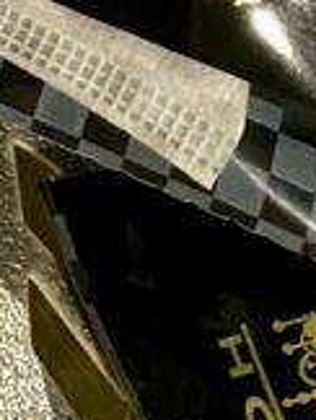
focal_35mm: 164
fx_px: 1991
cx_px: -544
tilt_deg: -62.7
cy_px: -664
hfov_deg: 8.1
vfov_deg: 10.1
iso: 500
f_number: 1.8
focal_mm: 4.25
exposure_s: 1/57
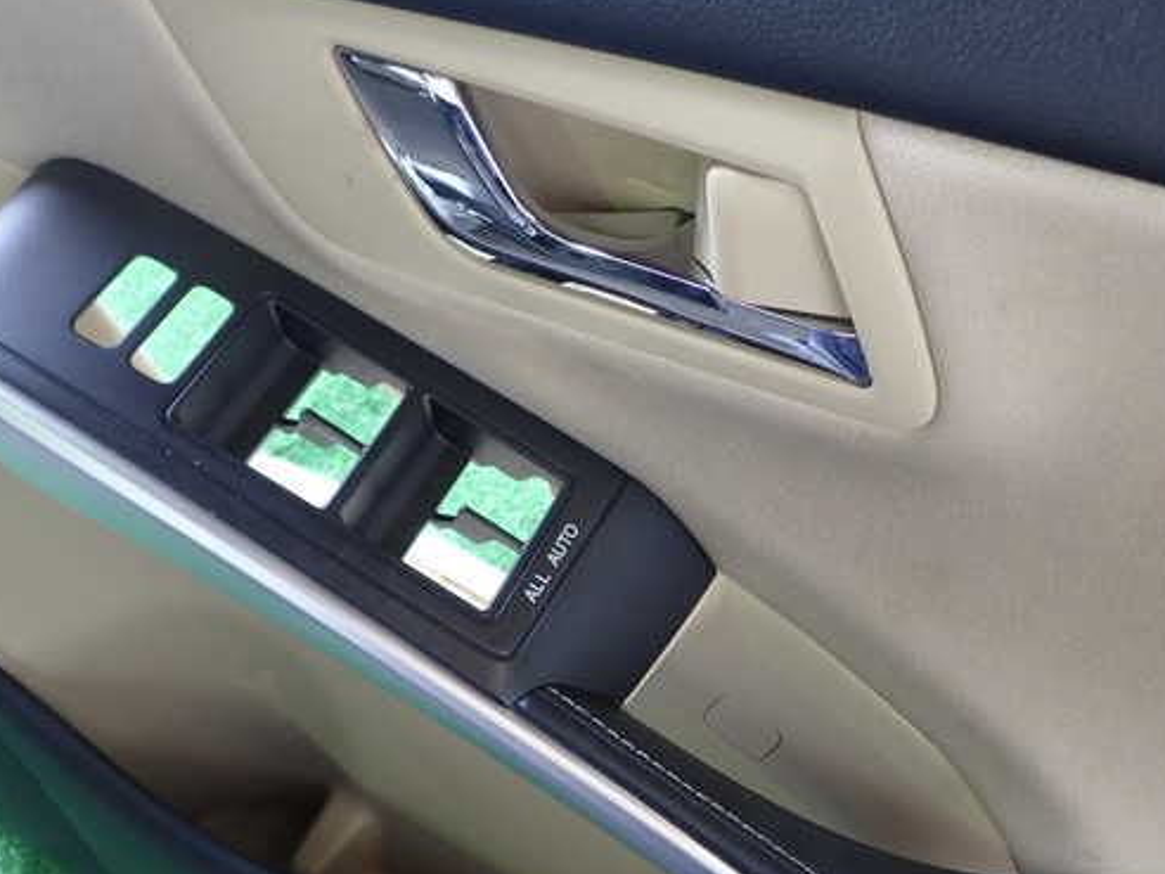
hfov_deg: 47.8
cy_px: 445
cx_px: 618
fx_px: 1313
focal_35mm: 39
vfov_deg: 36.8
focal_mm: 5.79
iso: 200
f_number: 2.4
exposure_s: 1/50
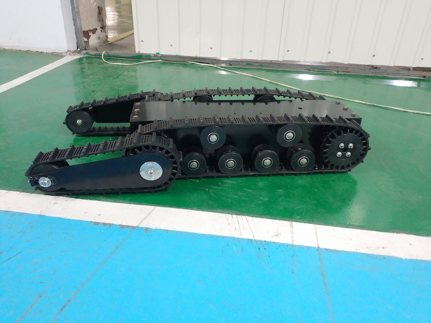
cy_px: 162
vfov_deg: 44.2
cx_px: 216
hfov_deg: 56.8
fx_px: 399
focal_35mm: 32
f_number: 2
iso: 1030
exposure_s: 1/12
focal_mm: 4.5
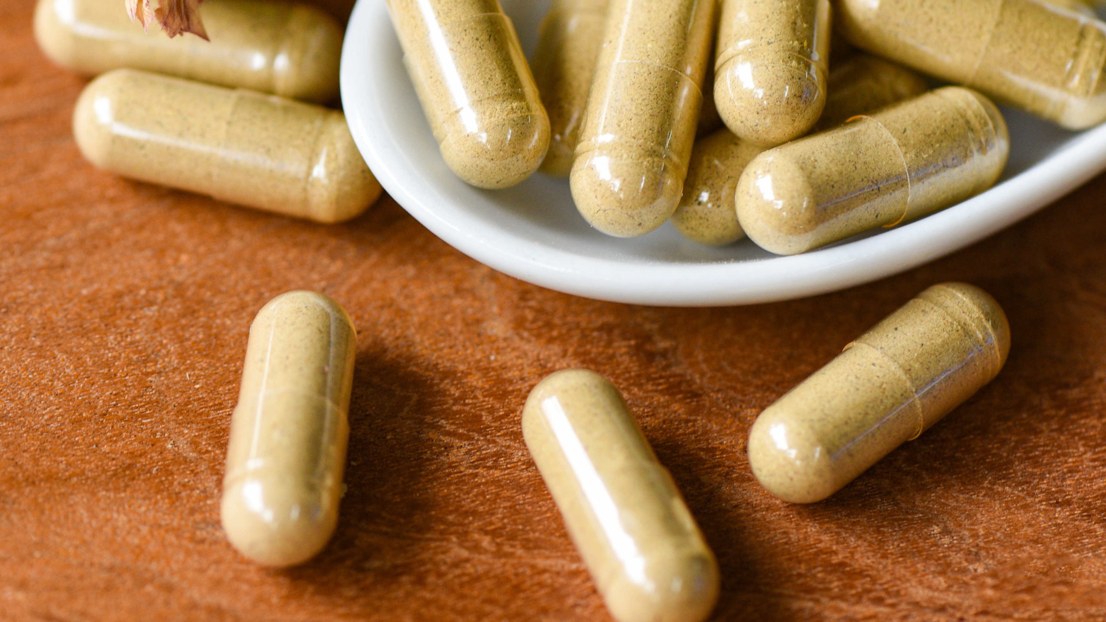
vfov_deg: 6.7
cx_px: 494
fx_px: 5338
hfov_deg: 11.8
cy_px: 140
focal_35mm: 182
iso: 500
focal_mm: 105
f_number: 6.3
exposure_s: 1/60
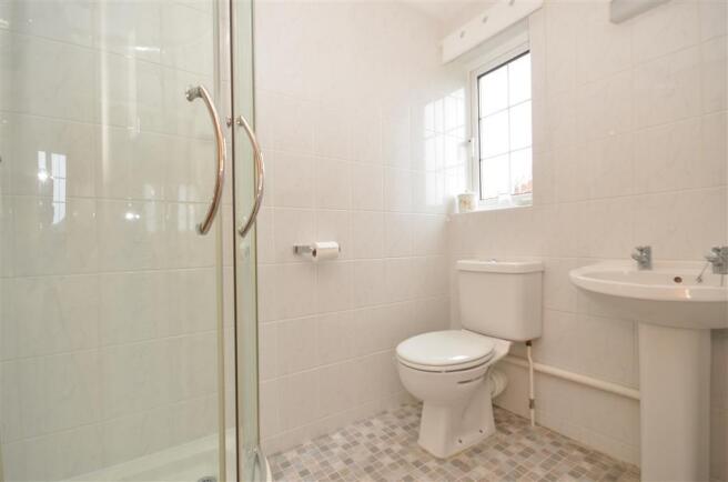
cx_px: 364
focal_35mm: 16
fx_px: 333
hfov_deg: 95.1
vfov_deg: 71.8
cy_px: 241
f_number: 9
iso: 640
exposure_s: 1/3
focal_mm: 11
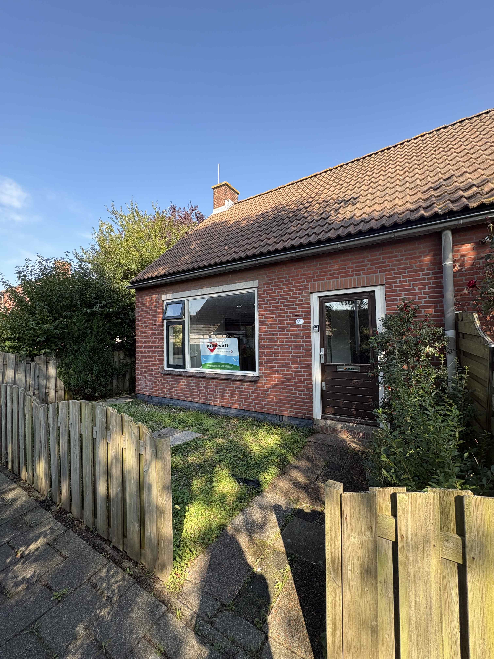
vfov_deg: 102.1
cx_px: 247
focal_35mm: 14
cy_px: 330
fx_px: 266
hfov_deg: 85.7
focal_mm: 2.22
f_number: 2.2
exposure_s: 1/312
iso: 64
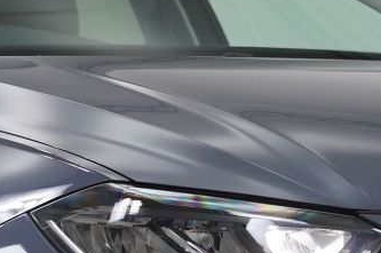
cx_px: 105
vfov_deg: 4.5
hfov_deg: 6.8
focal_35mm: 302
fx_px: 3195
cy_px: 208
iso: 1250
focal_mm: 62.9
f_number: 4
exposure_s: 1/160
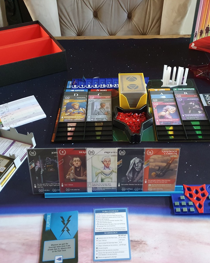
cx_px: 119
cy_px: 132
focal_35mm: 34
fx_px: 264
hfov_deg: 43.3
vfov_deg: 52.8
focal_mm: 4.32
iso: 500
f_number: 1.5
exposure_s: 1/33
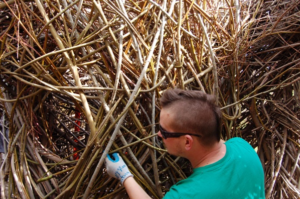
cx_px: 150
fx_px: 275
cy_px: 100
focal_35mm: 33
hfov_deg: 57.3
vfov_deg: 39.9
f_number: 5.6
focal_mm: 22
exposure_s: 1/125
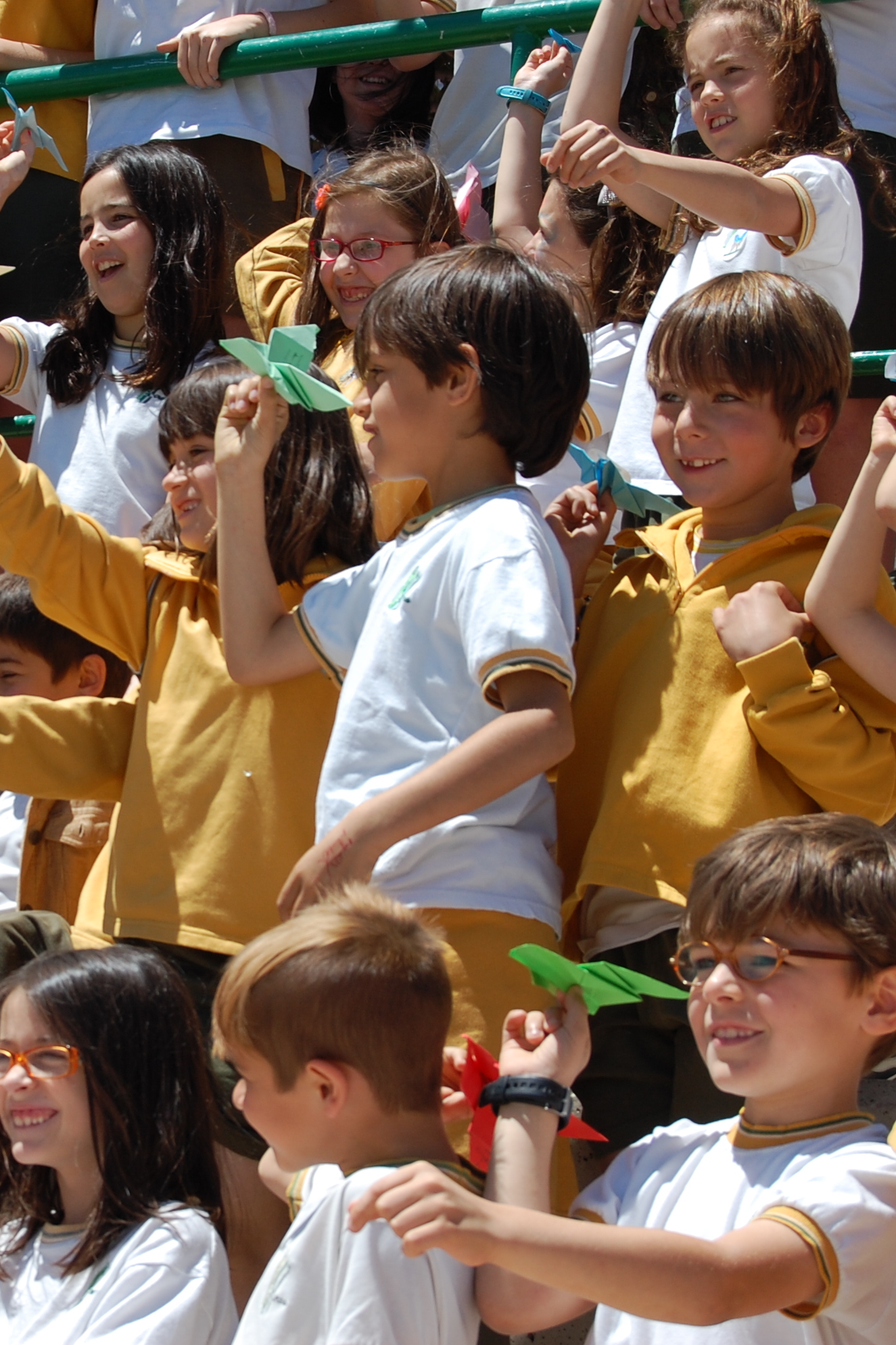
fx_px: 4658
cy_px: 670
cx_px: 53
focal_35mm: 125
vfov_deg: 16.4
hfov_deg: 10.9
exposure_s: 1/400
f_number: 10
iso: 200
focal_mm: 55
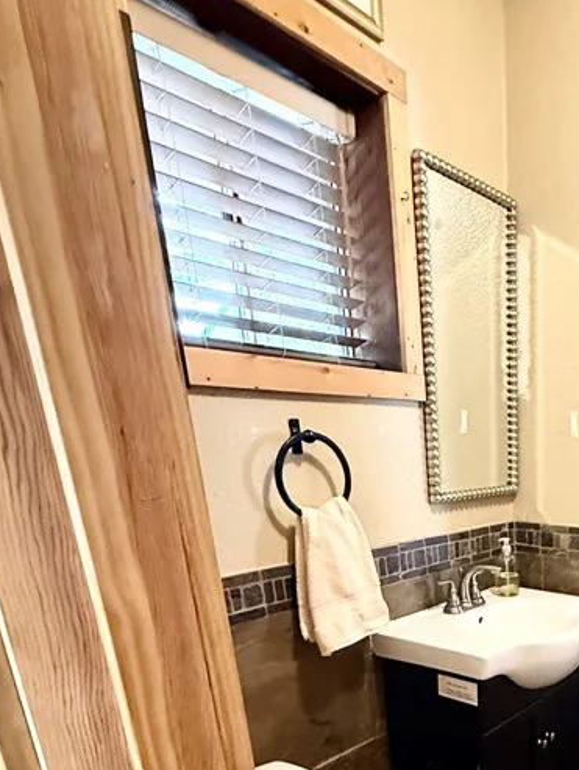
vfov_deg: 55.3
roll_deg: -1.6
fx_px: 646
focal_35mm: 29
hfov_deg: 42.0
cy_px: 661
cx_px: 576
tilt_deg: -19.8
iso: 640
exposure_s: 1/60
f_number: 2.2
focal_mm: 2.22
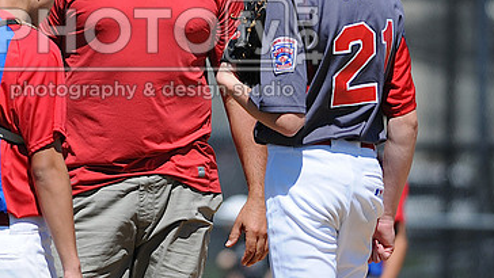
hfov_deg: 2.9
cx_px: 148
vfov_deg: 1.6
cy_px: 40
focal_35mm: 751
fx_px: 9840
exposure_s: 1/2000
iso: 200
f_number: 4
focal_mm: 300
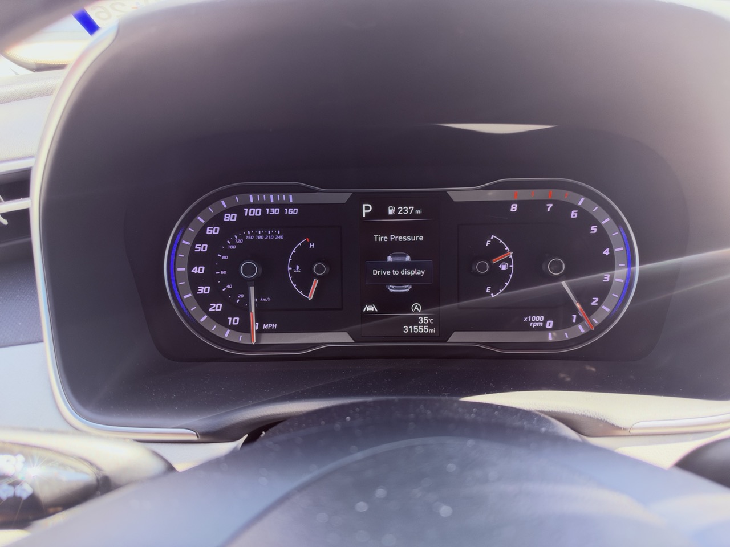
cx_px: 365
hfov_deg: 71.6
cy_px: 274
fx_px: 506
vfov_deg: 56.8
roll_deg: +0.4
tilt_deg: -28.2
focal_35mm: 24
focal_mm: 6.93
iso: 200
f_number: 1.8
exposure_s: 1/121
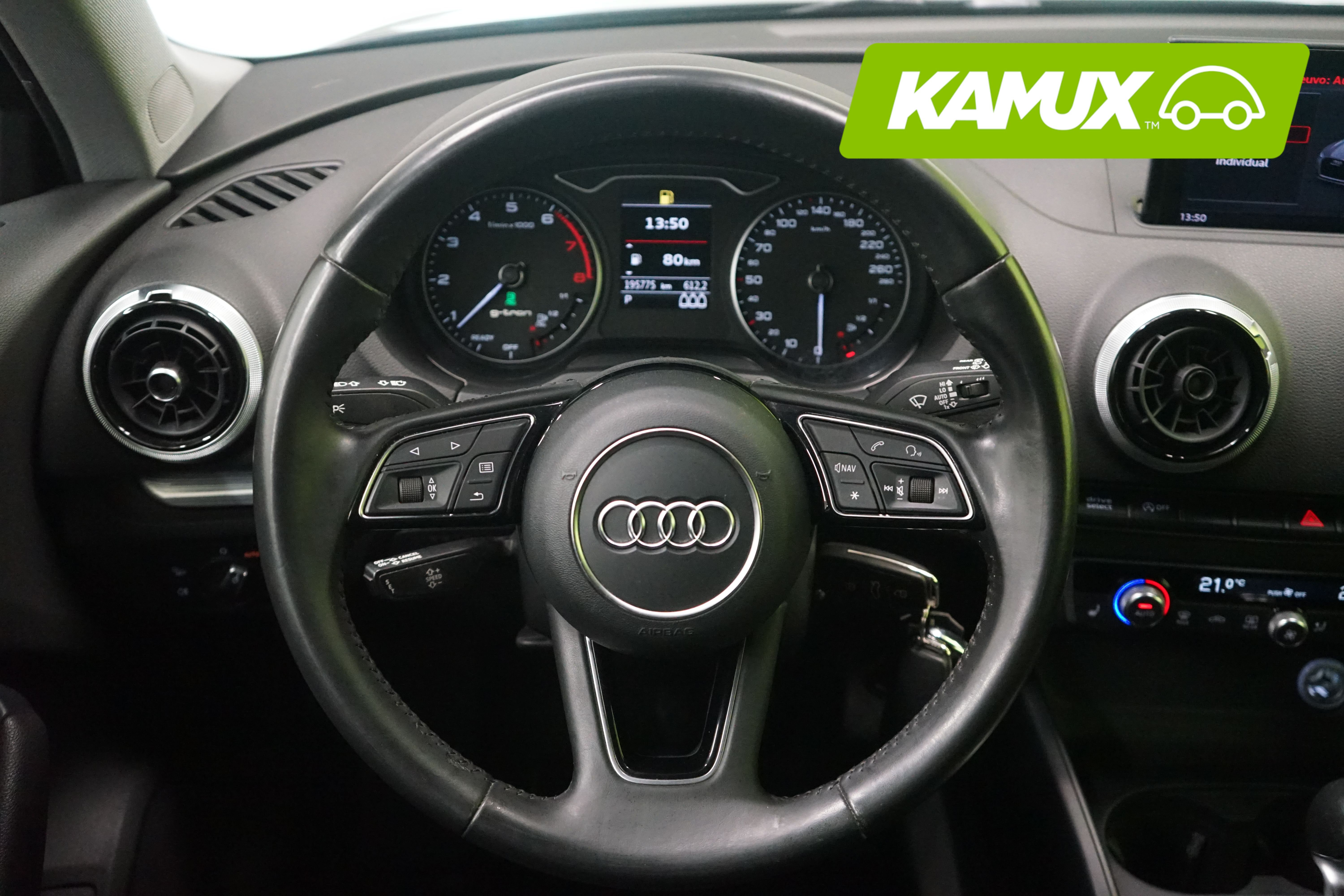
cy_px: 448
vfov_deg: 35.1
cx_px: 672
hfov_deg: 50.7
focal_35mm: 38
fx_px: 1419
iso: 6400
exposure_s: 1/40
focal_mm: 38
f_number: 4
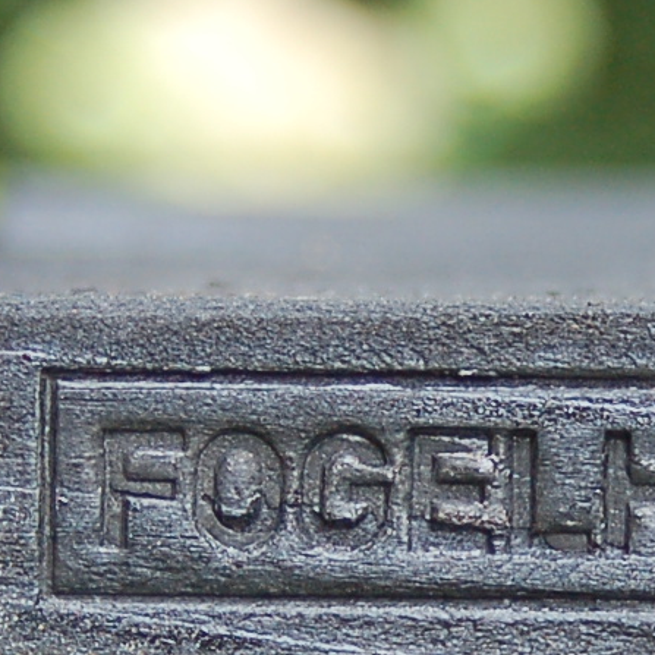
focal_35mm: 244
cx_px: 507
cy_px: 503
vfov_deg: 7.2
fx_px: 5223
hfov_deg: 7.2
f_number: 3.8
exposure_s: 1/320
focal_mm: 38
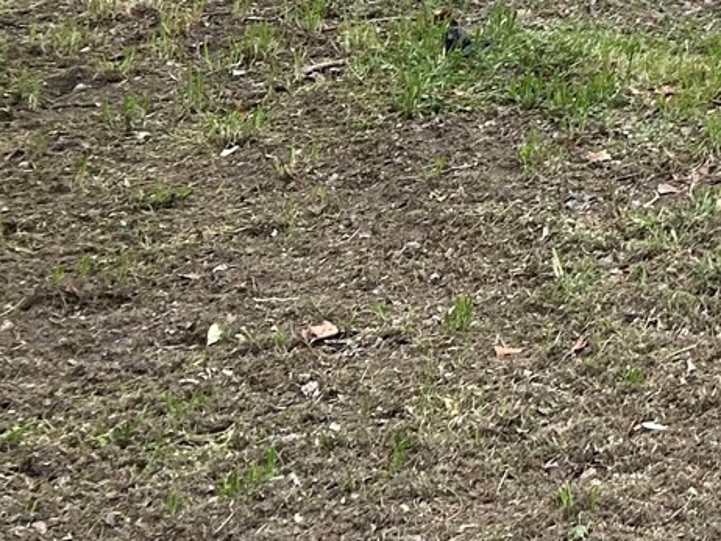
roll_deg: +0.0
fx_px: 2251
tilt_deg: -7.3
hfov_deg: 15.0
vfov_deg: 12.9
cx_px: 1425
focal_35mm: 108
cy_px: -309
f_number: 1.5
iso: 50
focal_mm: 5.7
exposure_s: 1/949
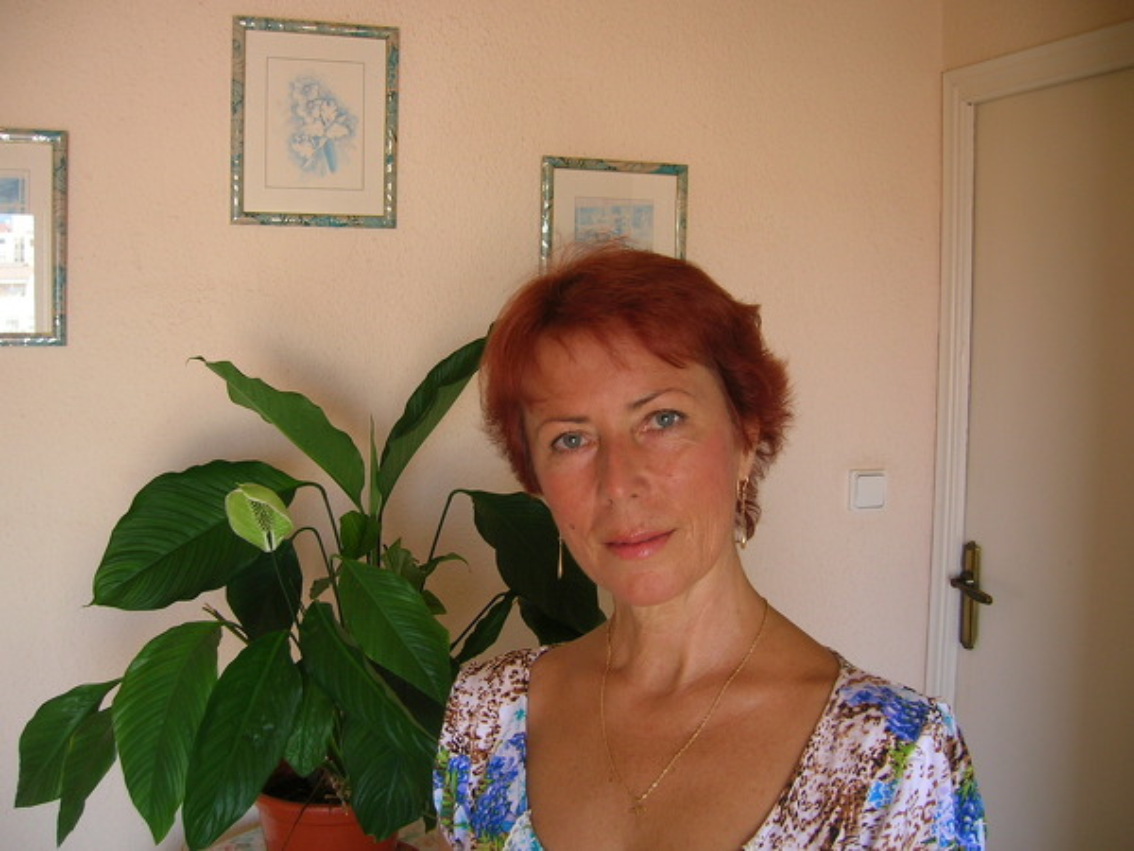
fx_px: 1114
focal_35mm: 34
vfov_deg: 41.8
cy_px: 426
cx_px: 567
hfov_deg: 54.0
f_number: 2.9
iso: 50
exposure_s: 1/29.1
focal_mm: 5.7
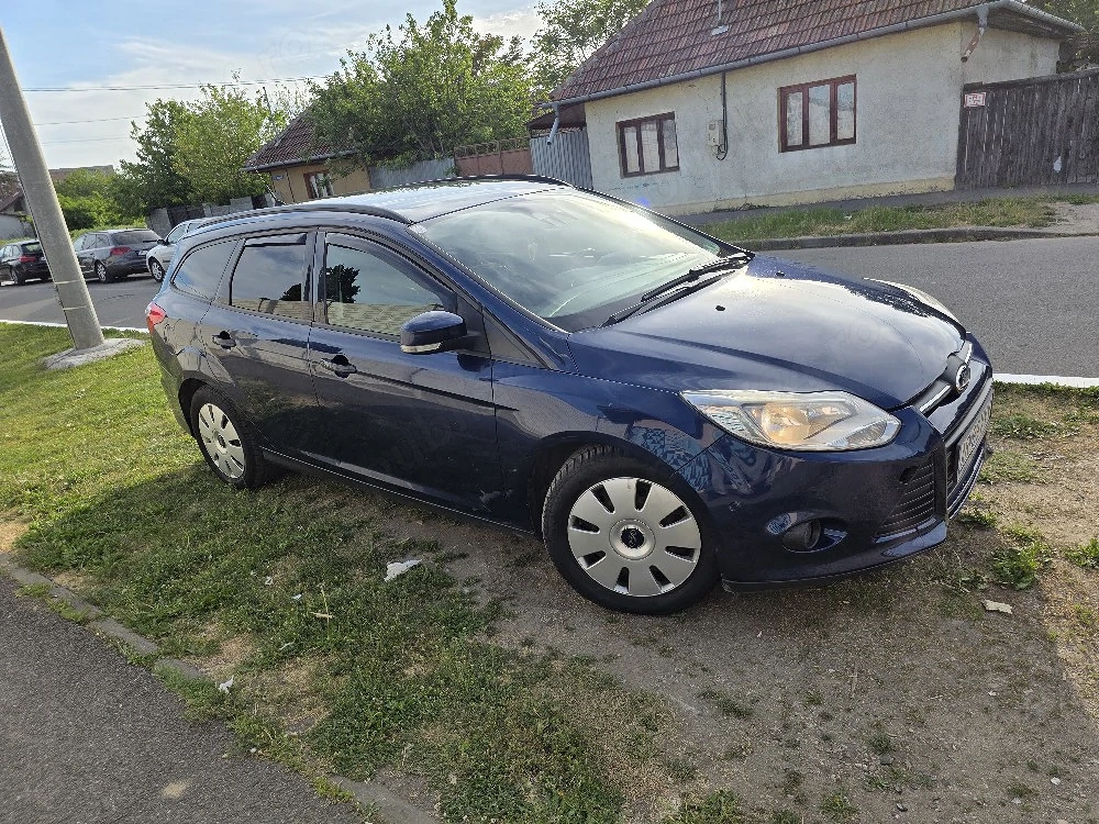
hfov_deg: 73.9
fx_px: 730
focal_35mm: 23
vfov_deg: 58.9
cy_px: 412
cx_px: 550
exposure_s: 1/5000
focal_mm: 6.3
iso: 80
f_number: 1.7
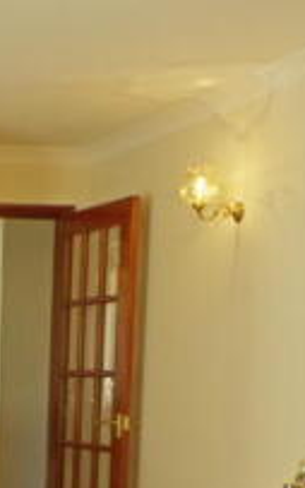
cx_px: -275
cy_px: 523
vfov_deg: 22.1
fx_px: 1183
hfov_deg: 13.0
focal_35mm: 89
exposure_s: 1/125
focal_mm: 18
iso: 1600
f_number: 5
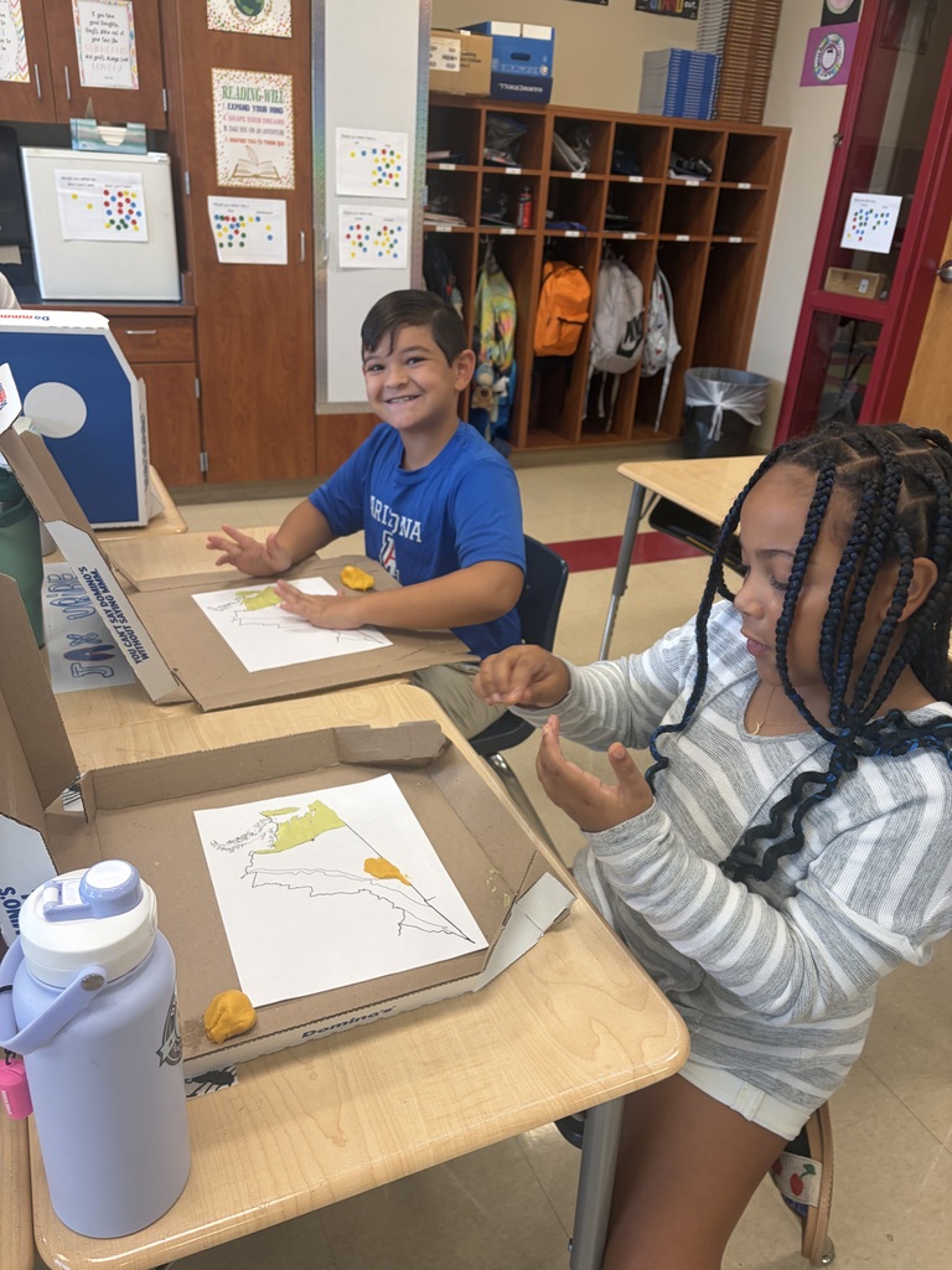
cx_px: 476
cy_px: 635
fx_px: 953
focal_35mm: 26
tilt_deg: -26.0
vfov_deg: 67.3
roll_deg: -4.0
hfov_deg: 53.1
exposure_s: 1/120
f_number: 1.6
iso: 125
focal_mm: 5.96
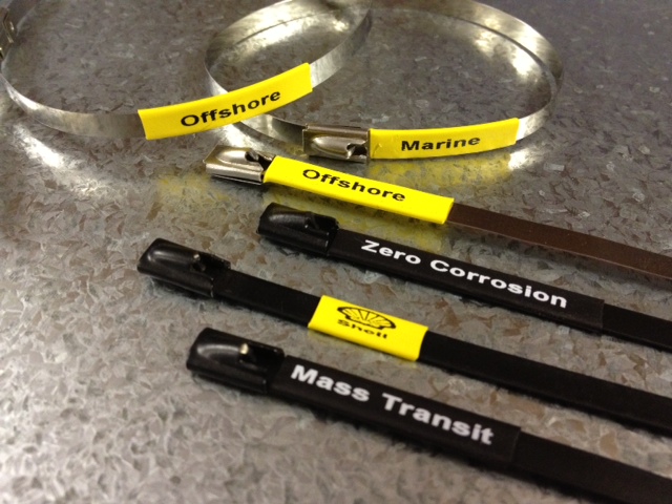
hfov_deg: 52.6
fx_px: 679
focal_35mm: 35
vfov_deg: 40.7
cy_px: 252
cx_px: 336
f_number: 2.4
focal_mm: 4.28
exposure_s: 1/20
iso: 320
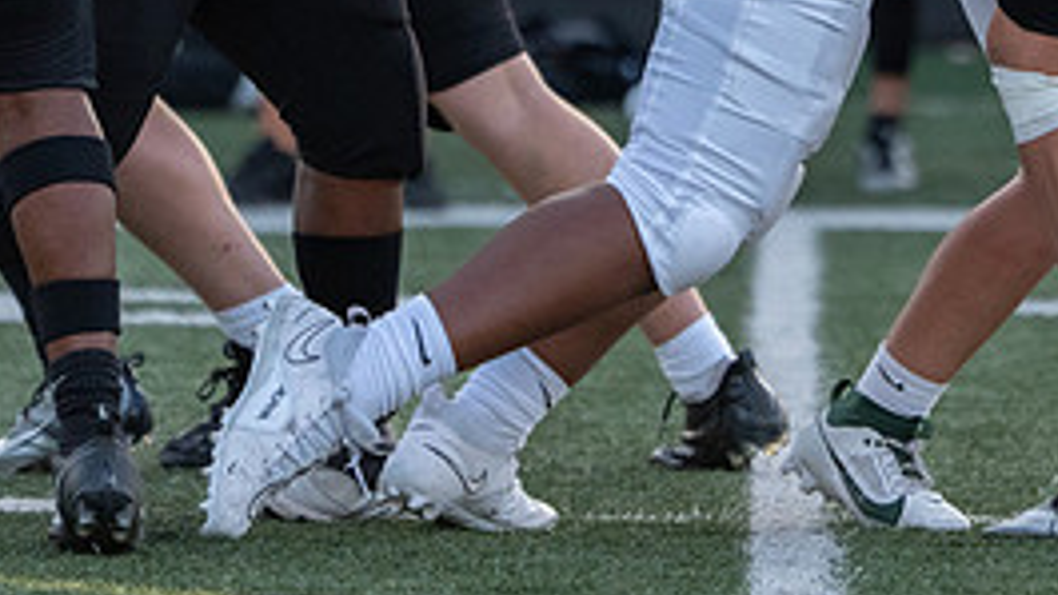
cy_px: -329
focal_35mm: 1011
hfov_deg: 2.1
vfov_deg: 1.2
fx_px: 28360
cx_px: 1063
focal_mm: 348
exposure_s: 1/1000
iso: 2000
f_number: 5.6
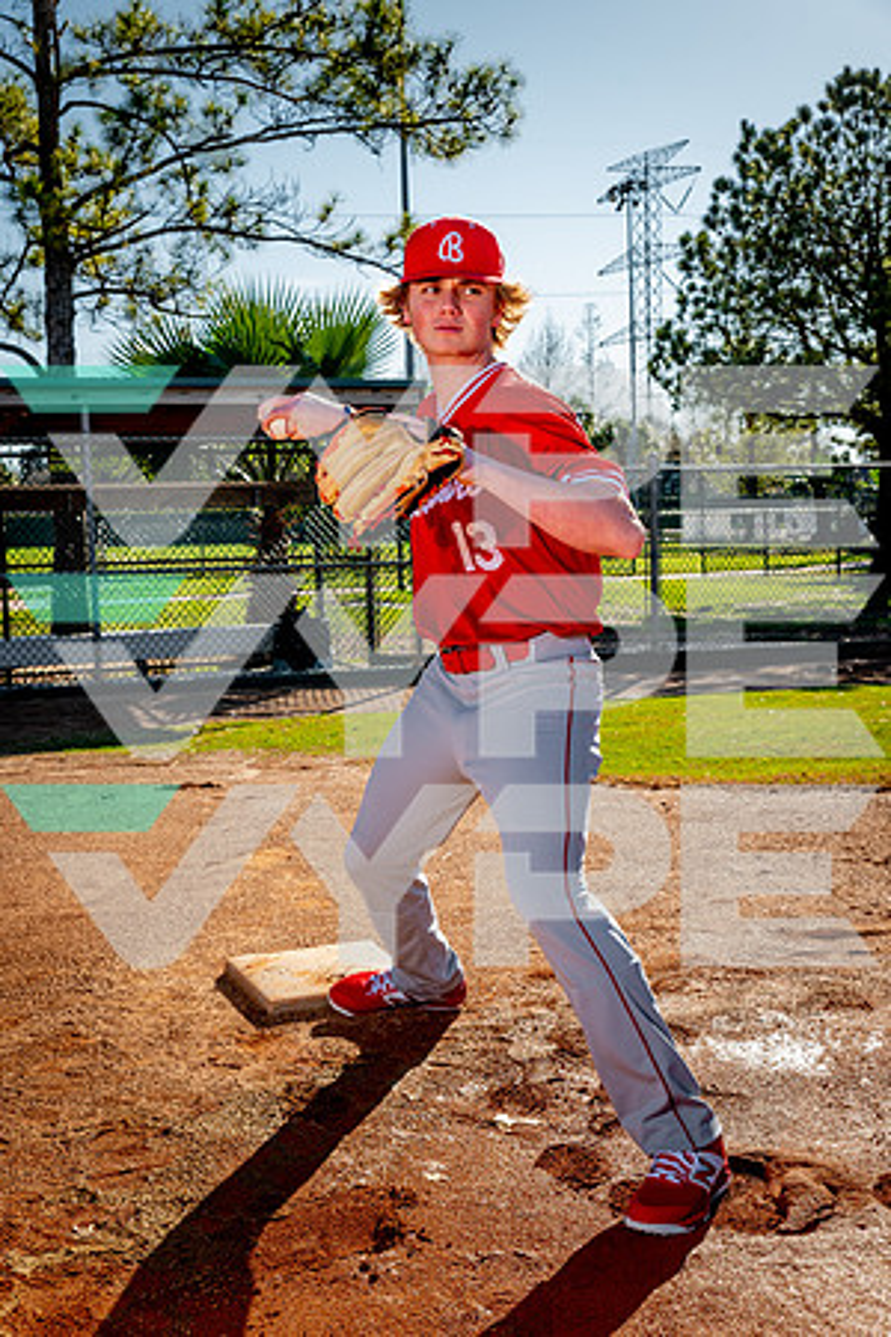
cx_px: 446
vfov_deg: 44.5
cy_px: 668
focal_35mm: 44
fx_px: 1633
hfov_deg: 30.5
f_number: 6.3
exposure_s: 1/320
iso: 100
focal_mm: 44
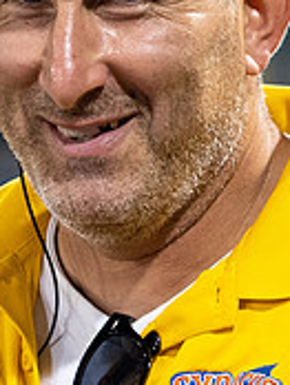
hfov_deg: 2.5
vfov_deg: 3.4
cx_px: 1
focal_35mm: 587
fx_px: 6541
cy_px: 152
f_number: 2.8
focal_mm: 75
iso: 1000
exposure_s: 1/125
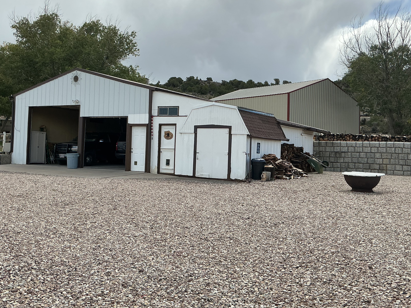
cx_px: 200
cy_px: 136
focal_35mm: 36
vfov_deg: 39.6
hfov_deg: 51.4
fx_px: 427
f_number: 1.8
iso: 25
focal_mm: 3
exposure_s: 1/2320
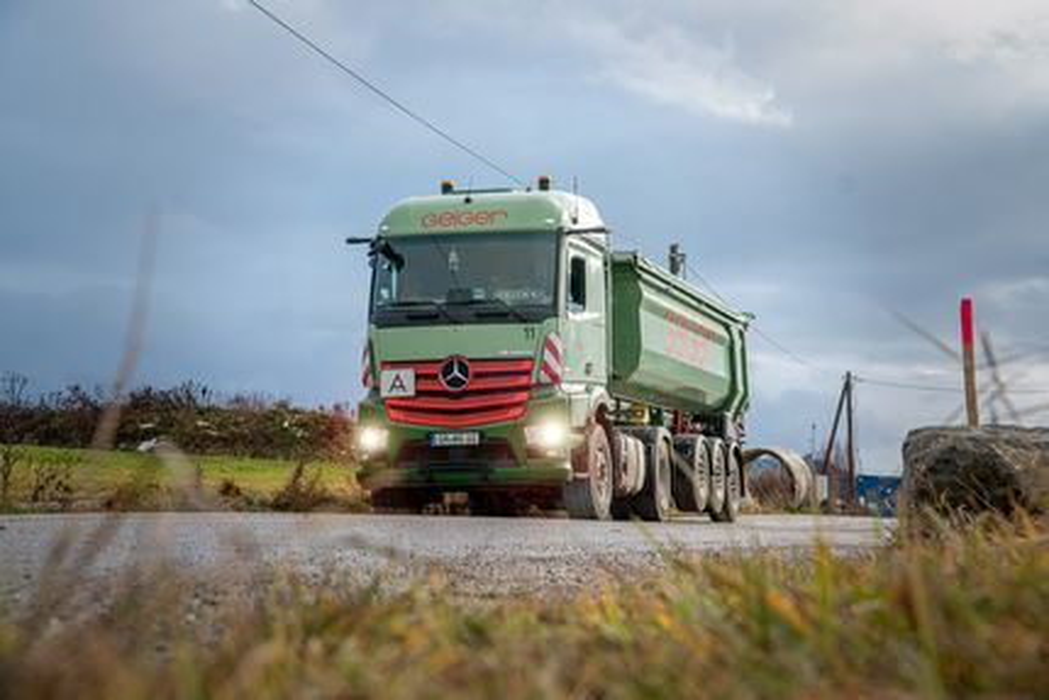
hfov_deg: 31.2
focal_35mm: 64
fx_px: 1880
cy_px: 350
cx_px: 524
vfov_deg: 21.1
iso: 100
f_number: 6.7
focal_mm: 43
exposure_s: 1/125
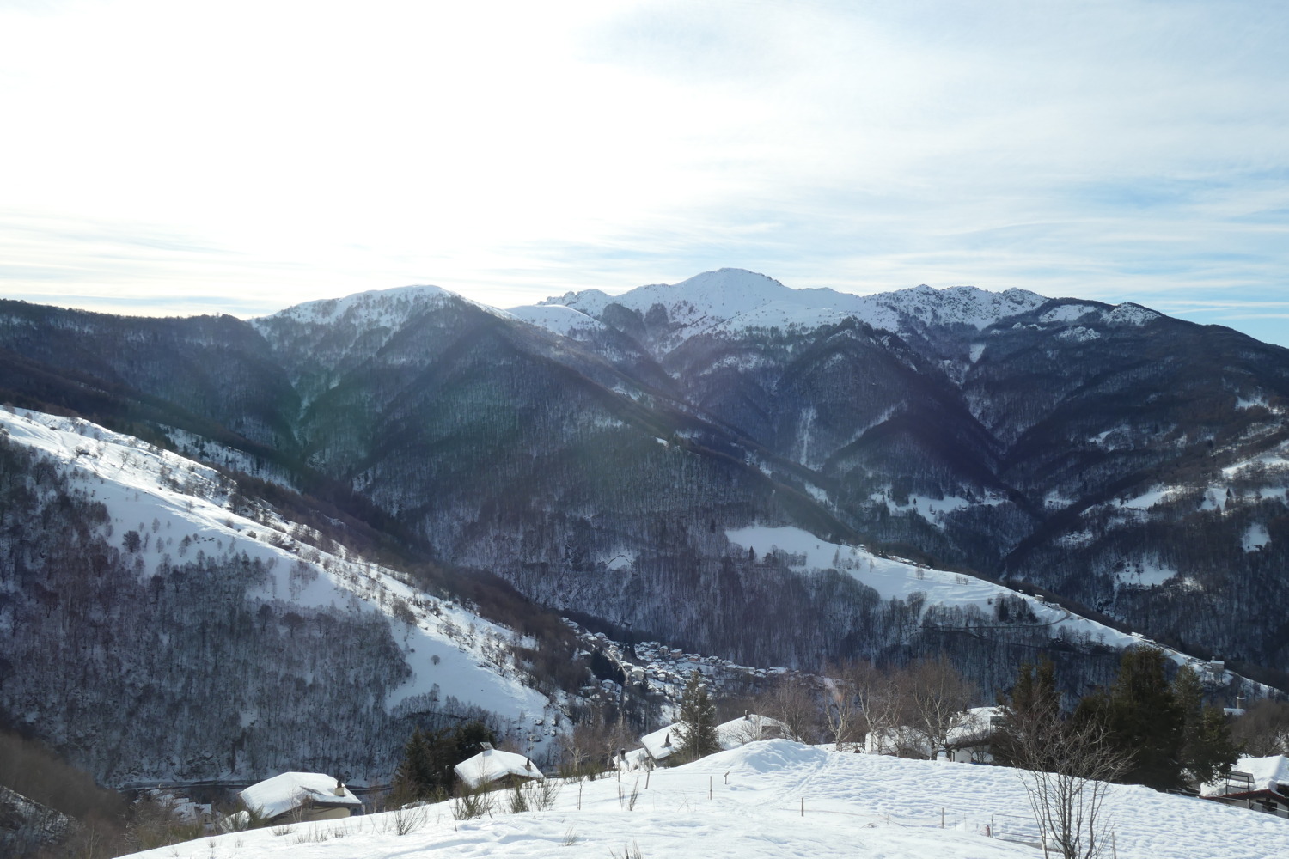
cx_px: 644
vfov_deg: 43.6
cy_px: 430
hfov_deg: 61.9
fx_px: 1074
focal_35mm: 30
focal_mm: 11.1
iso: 200
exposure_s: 1/1000
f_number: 6.3
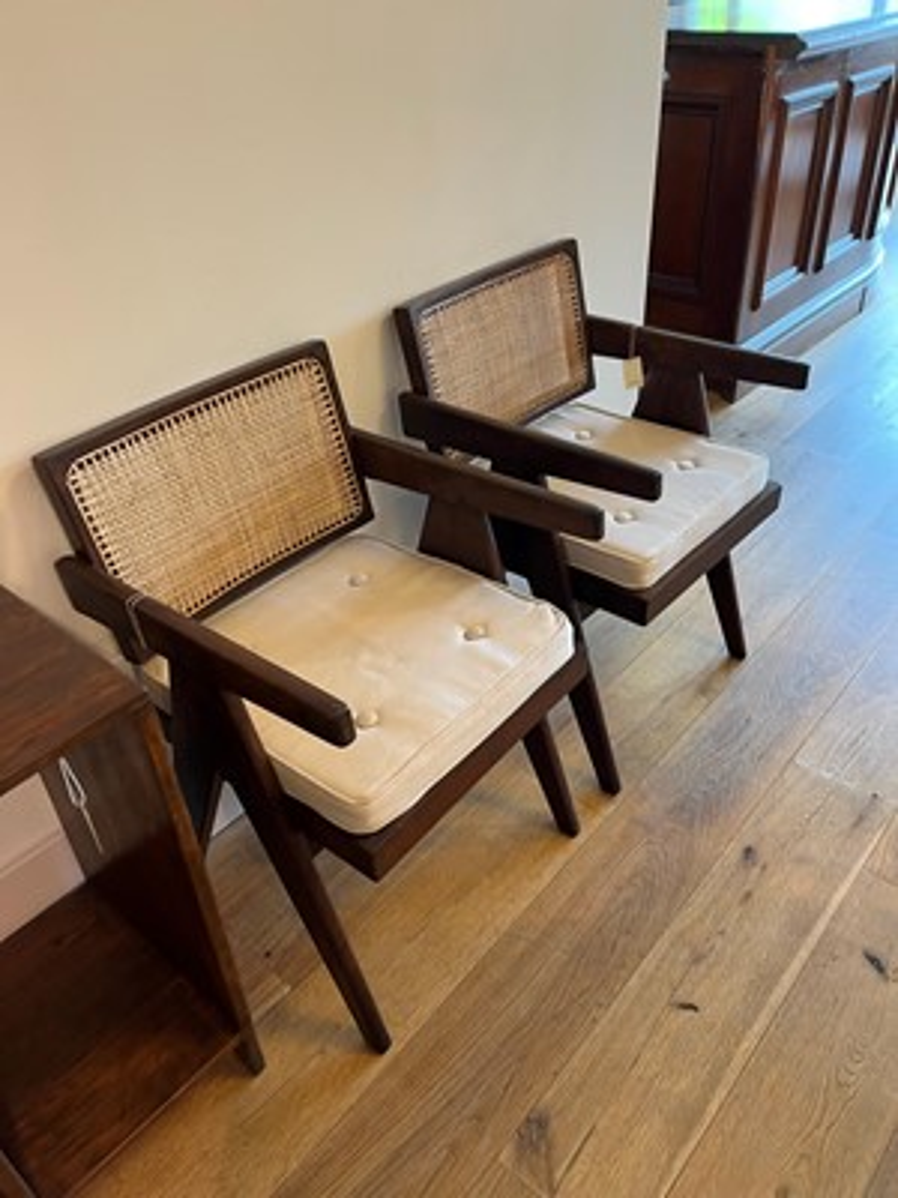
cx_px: 449
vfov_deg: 67.3
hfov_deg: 53.1
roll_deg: +12.5
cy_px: 599
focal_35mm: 26
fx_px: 899
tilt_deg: -42.2
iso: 80
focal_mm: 5.1
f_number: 1.6
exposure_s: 1/50
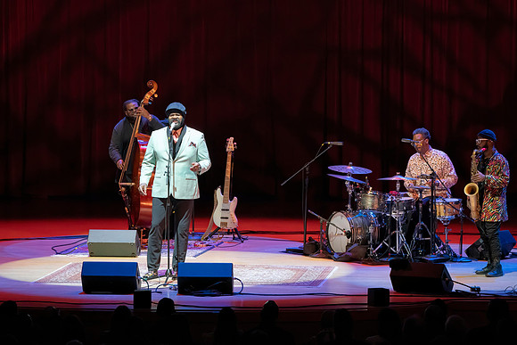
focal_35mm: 204
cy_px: 190
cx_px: 269
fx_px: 2924
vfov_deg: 6.8
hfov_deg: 10.1
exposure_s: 1/250
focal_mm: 183
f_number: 7.1
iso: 6400
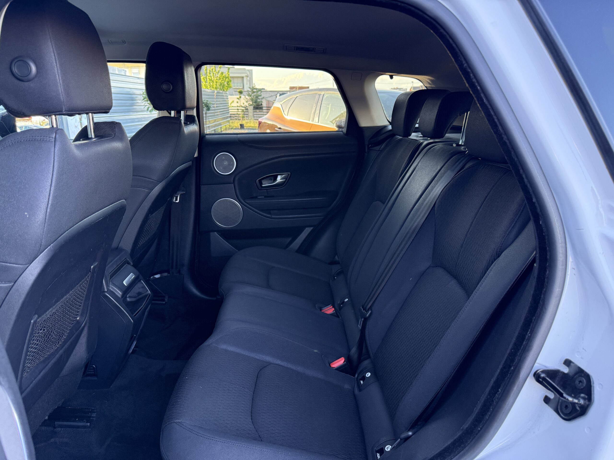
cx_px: 307
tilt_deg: -15.2
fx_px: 426
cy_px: 230
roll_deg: +0.0
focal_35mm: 24
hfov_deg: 71.6
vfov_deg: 56.8
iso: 200
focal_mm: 6.76
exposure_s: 1/74
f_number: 1.78
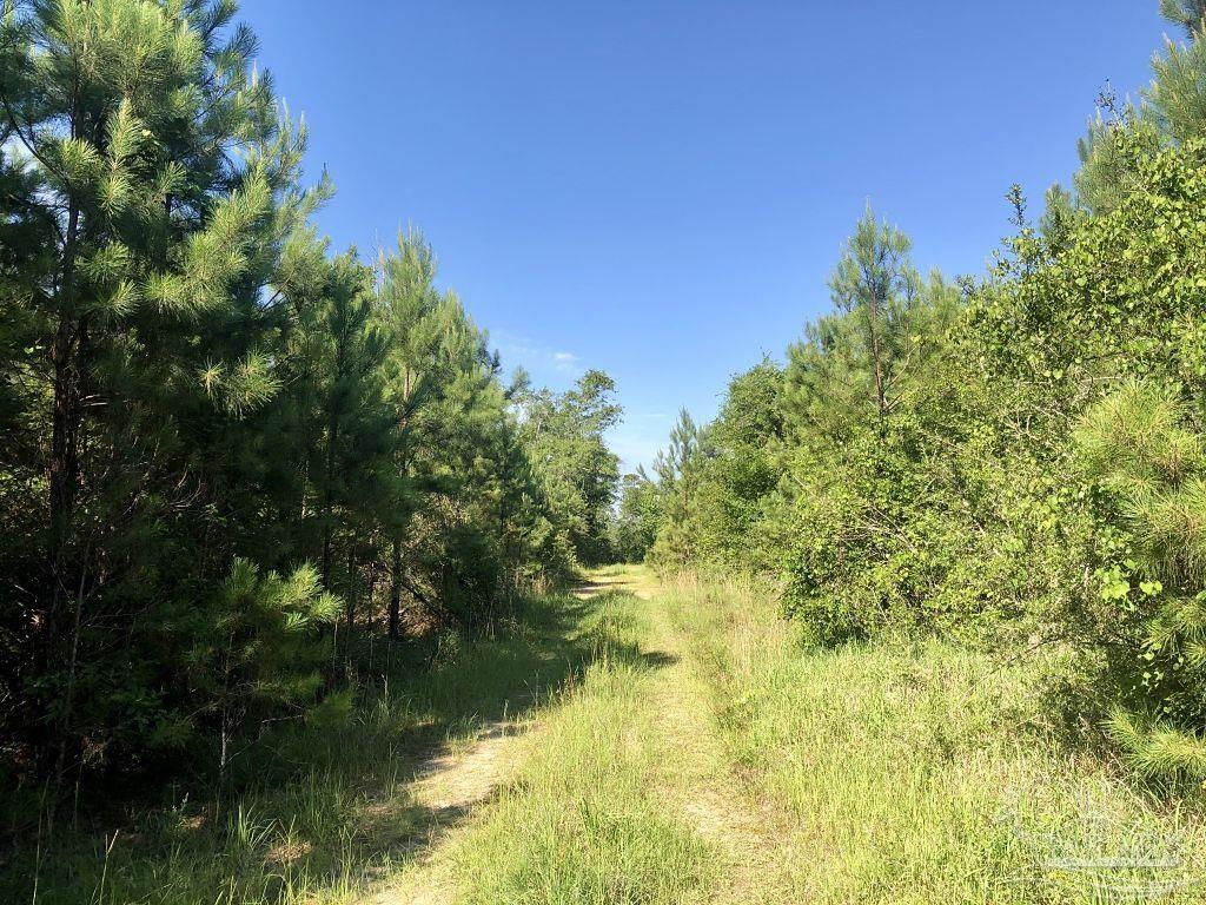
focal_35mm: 28
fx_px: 976
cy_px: 452
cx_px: 603
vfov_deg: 49.7
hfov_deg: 63.4
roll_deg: +1.5
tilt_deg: +3.1
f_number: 1.8
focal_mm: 3.99
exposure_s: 1/1066
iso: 20
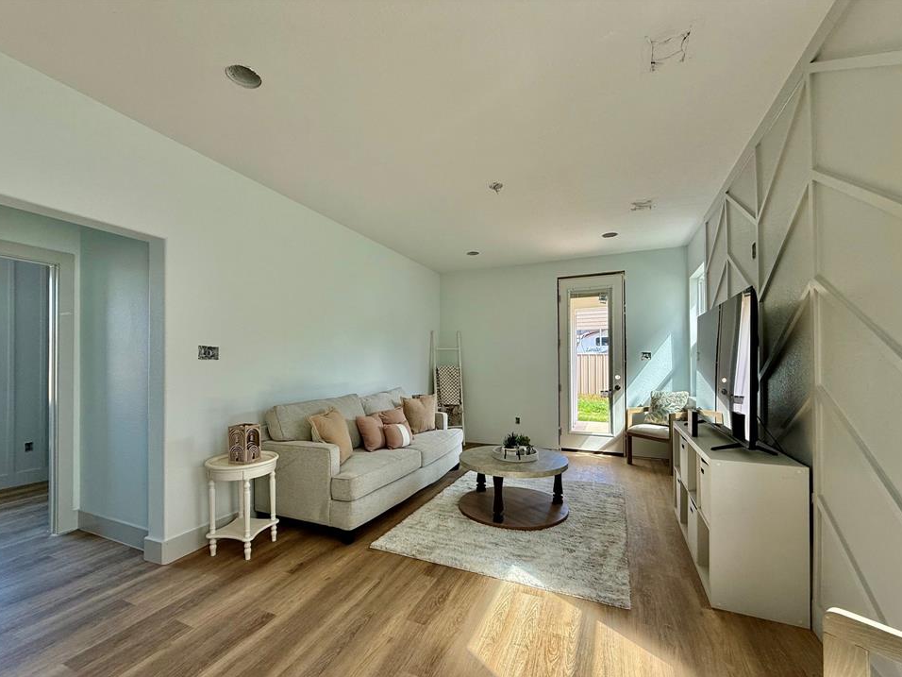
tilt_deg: +0.8
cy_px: 361
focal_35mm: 15
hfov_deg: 98.2
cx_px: 440
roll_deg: +0.8
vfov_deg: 81.6
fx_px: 391
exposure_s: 1/99
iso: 80
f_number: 2.2
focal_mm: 2.22
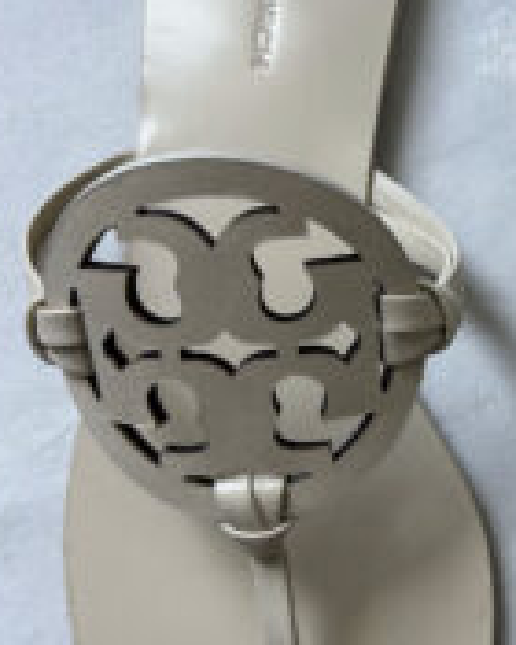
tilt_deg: -83.7
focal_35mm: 58
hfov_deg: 24.9
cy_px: 409
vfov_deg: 32.3
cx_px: 527
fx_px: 1107
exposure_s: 1/201
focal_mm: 5.7
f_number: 1.5
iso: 40
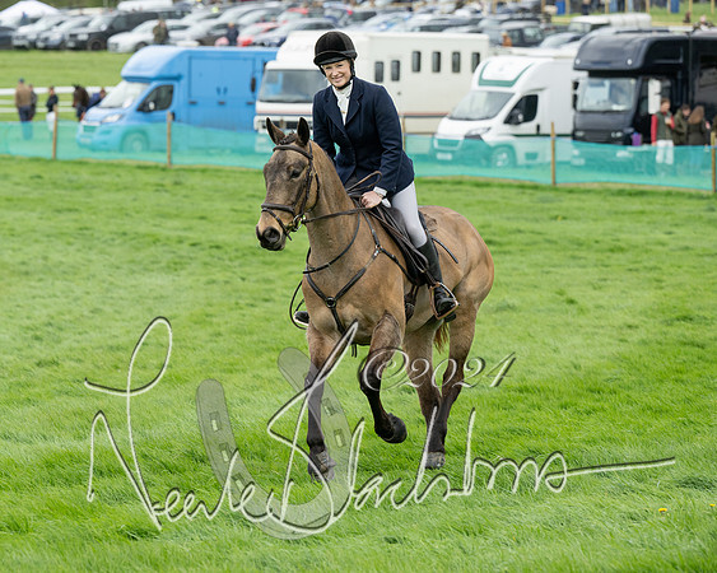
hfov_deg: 9.2
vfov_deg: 7.3
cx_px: 265
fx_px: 4470
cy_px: 280
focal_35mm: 211
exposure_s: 1/1000
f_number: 5
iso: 400
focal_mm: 160
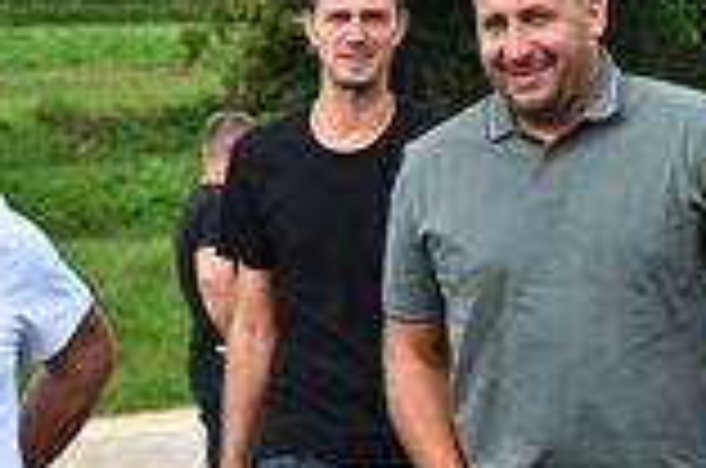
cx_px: 414
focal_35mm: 201
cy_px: 436
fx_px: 3934
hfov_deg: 10.3
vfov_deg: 6.8
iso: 1600
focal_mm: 70
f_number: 5.6
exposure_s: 1/3200
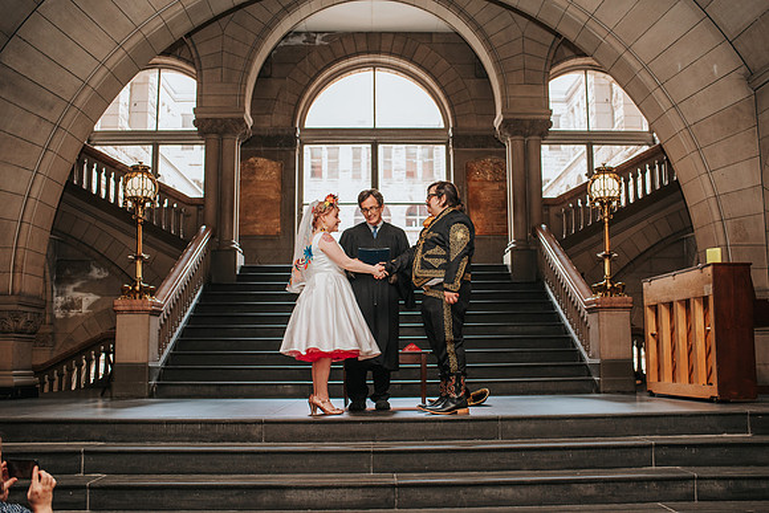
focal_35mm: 37
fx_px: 784
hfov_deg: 52.2
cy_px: 256
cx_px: 401
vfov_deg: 36.2
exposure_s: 1/200
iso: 1000
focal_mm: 35
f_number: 3.2
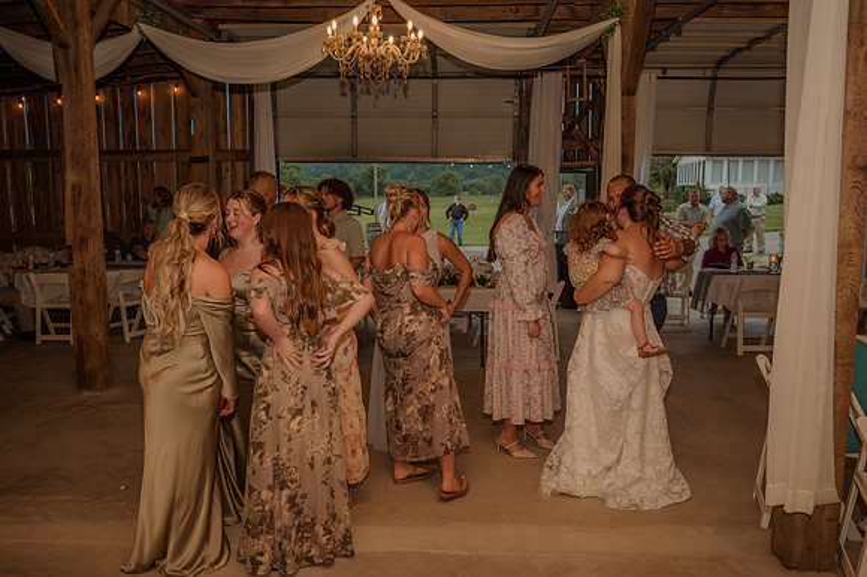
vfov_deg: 43.2
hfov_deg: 61.6
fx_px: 728
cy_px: 286
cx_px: 426
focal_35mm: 30
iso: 320
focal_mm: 29.5
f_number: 4
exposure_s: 1/200
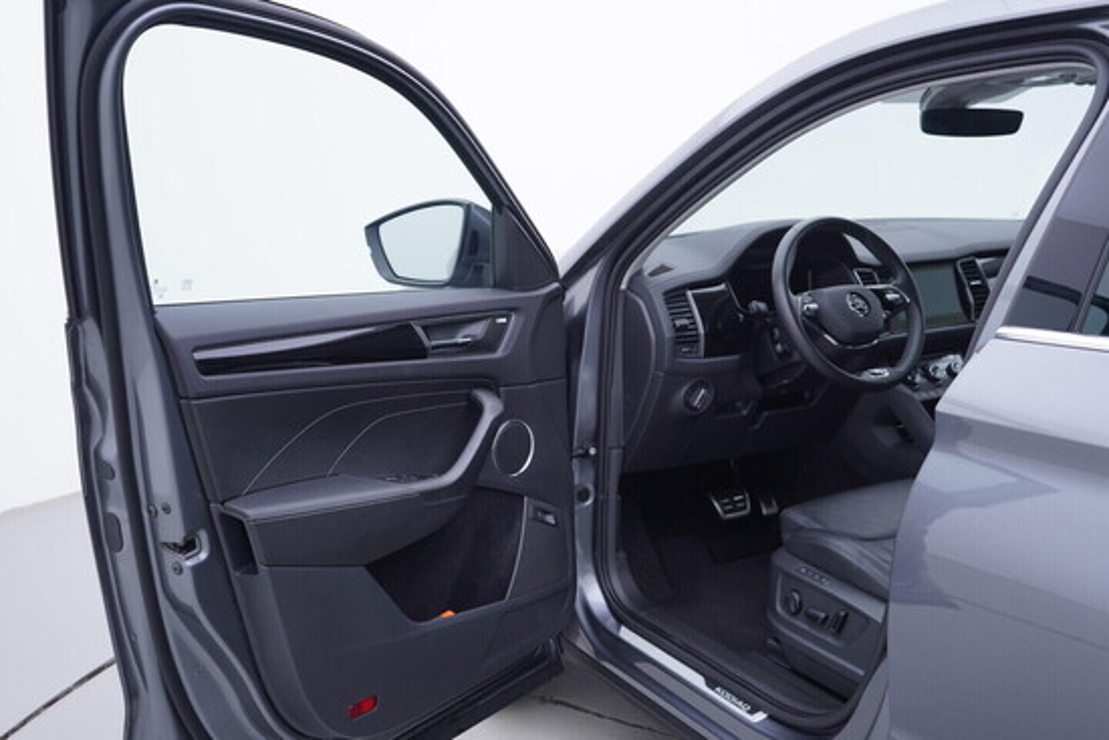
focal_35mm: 36
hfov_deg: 53.1
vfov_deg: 36.9
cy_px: 370
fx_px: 1109
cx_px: 554
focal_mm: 24
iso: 125
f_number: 3.2
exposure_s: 1/50
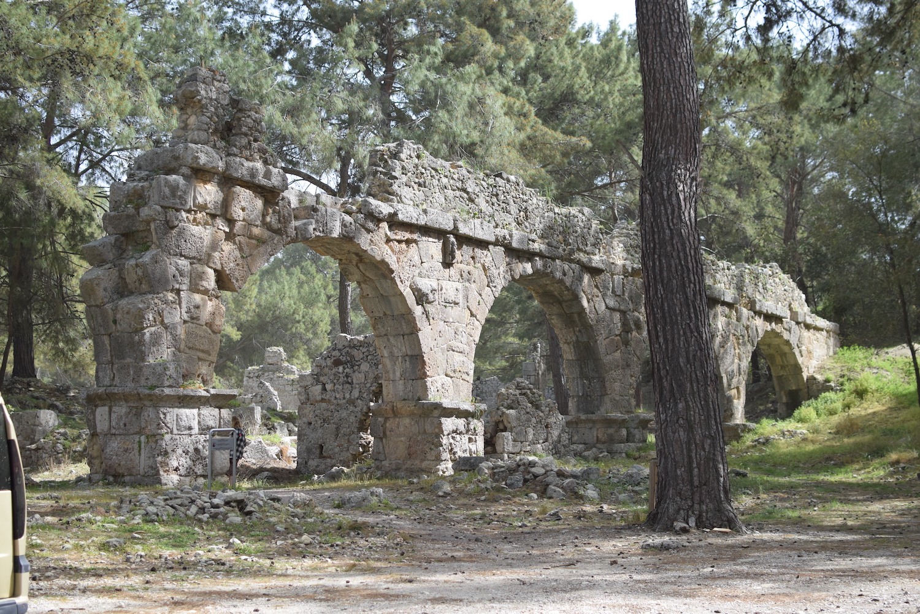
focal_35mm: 52
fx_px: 1342
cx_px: 460
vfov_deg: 25.8
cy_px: 307
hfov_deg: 37.9
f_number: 3.2
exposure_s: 1/2500
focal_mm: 35
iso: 400
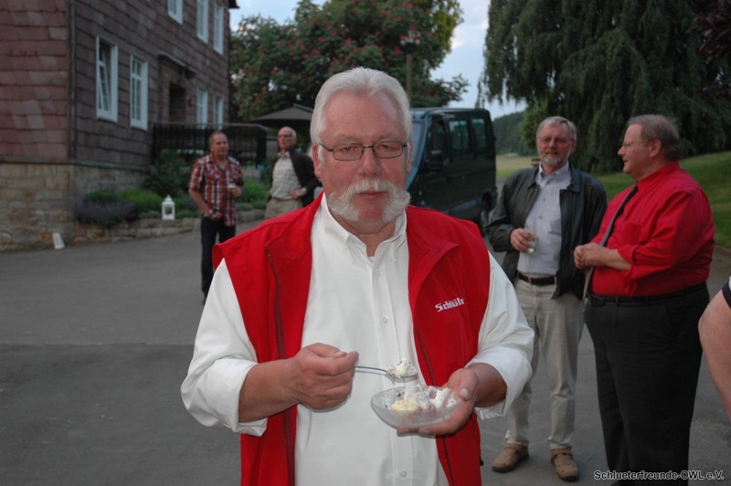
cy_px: 243
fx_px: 883
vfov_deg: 30.8
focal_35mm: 44
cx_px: 366
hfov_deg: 45.0
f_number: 4
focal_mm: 29
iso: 400
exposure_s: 1/60
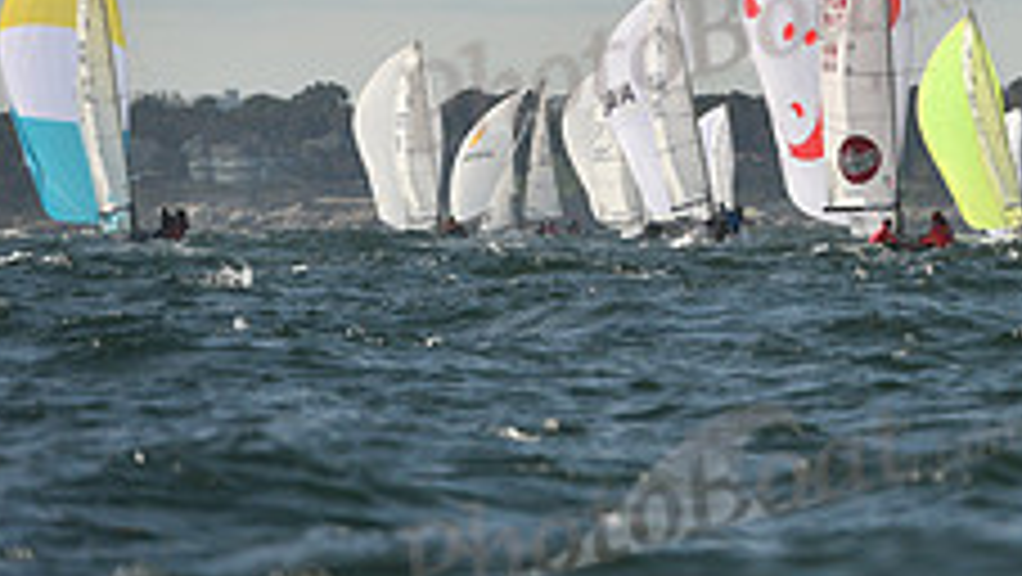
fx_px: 23916
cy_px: -259
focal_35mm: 882
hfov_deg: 2.4
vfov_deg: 1.4
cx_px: 1270
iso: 250
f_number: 6.3
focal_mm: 330
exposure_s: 1/1600
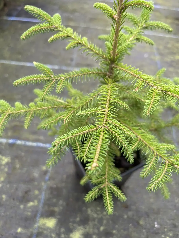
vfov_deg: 67.3
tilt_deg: -53.7
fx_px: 179
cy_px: 119
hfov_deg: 53.1
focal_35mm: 26
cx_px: 90
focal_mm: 5.1
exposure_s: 1/148
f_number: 1.6
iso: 32
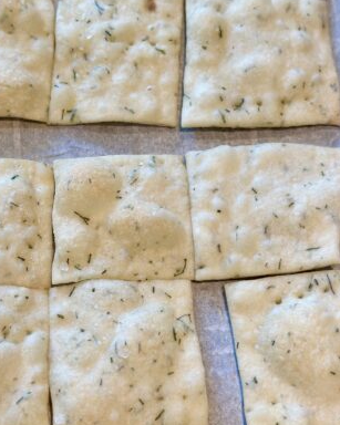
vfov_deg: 31.0
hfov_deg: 25.0
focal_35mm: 61
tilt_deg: -64.0
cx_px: 178
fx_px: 768
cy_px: 201
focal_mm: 6.86
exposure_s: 1/120
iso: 125
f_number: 1.78
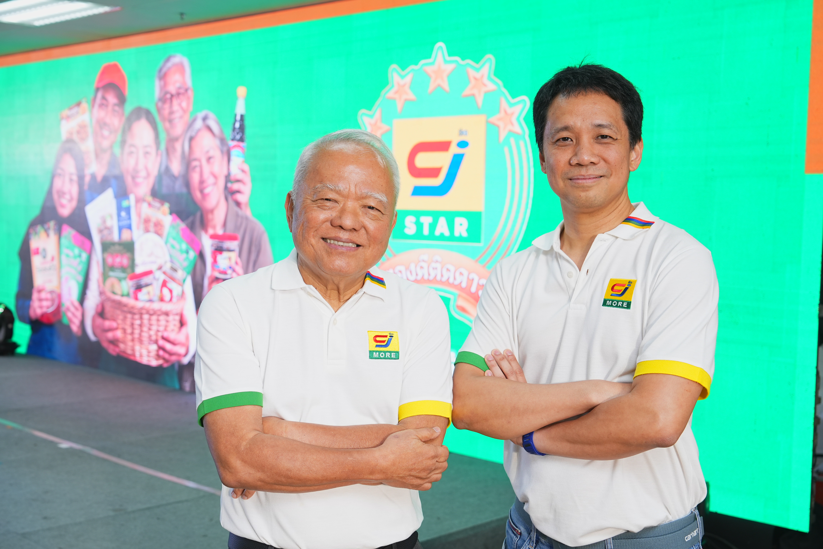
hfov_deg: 41.9
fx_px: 1074
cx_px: 412
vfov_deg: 28.6
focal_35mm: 47
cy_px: 274
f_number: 5
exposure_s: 1/60
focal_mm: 47
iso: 400
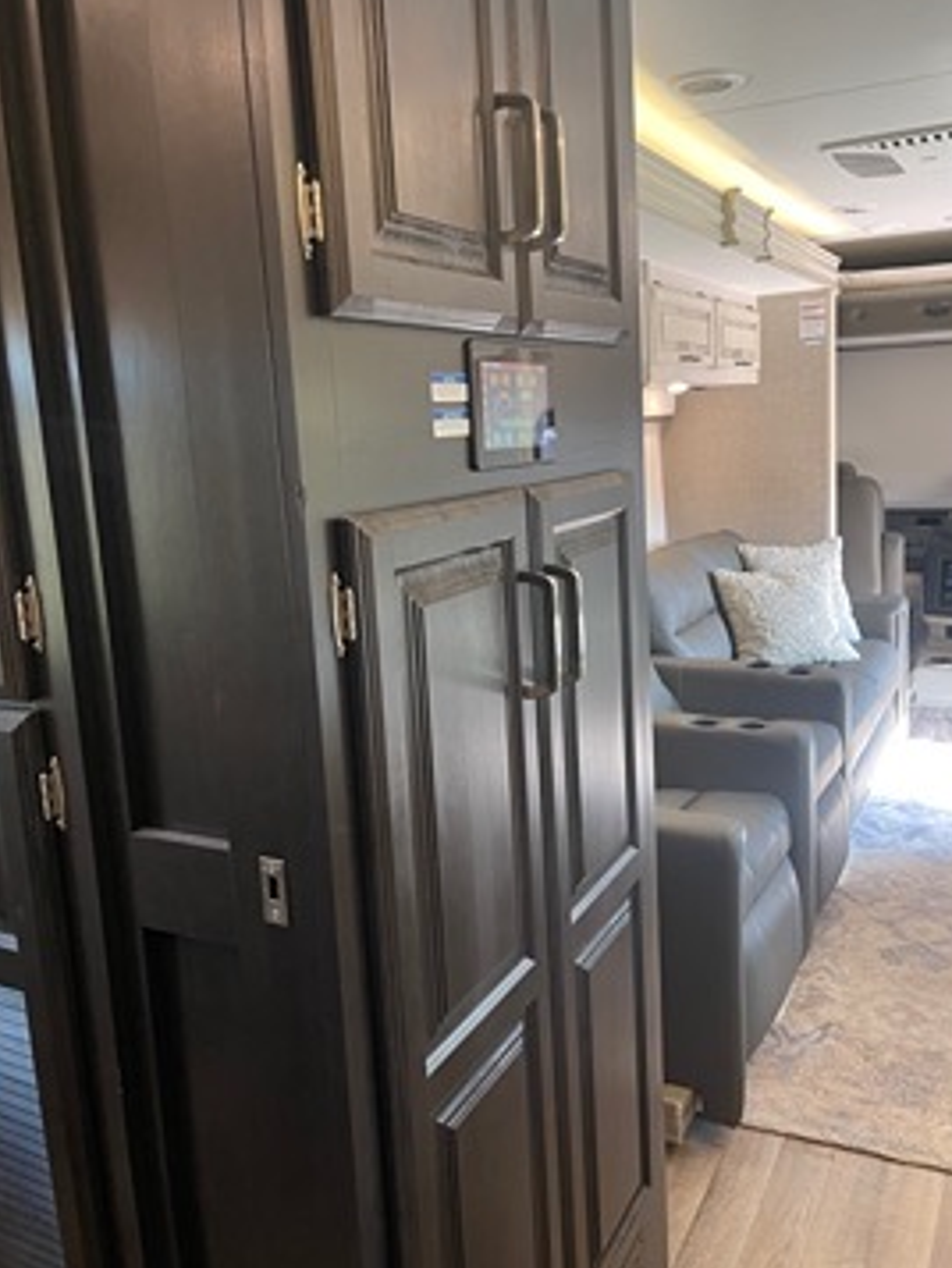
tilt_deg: -7.2
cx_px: 529
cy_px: 614
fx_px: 1026
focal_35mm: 28
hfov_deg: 49.7
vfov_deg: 63.4
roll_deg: +4.0
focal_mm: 5.1
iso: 125
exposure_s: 1/67
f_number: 1.6
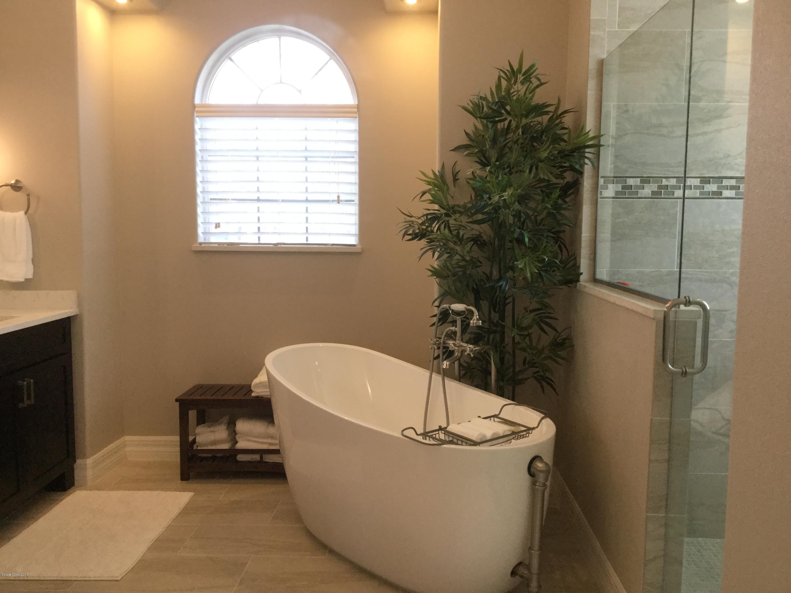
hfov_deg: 58.4
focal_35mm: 31
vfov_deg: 45.4
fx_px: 708
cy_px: 296
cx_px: 396
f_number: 2.4
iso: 64
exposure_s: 1/30
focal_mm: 3.3
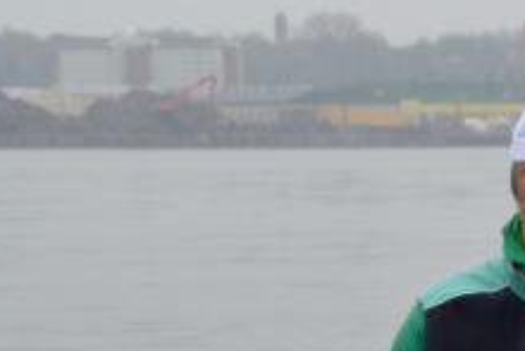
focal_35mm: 284
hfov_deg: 7.2
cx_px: 504
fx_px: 4144
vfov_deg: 4.8
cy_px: 616
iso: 800
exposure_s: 1/500
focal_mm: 52
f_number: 11
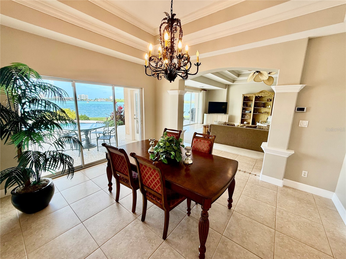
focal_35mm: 14
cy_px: 130
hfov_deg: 102.1
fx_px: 140
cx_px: 173
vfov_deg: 85.7
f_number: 2.2
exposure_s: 1/132
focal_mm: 2.22
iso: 64
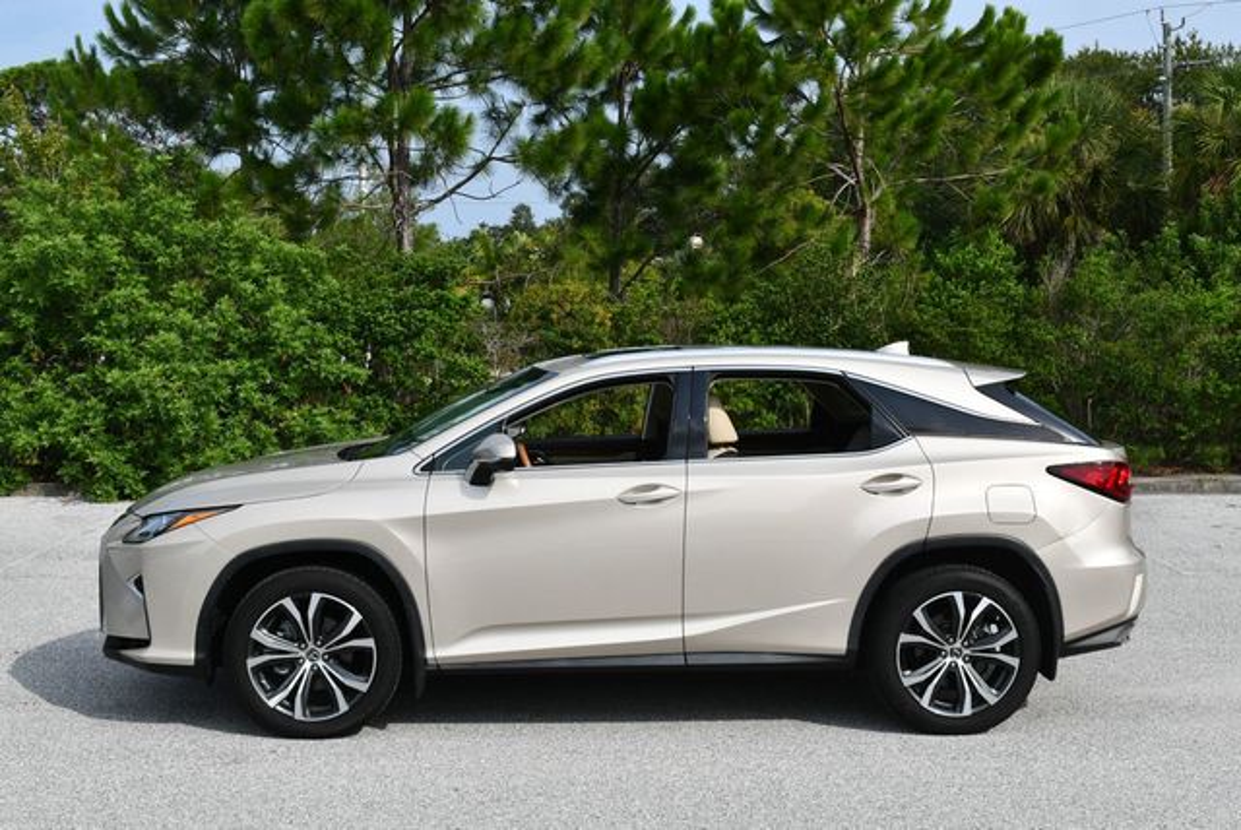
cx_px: 620
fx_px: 1656
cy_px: 415
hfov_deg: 41.1
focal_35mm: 48
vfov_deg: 28.1
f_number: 8
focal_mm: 24
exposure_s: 1/320
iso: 100
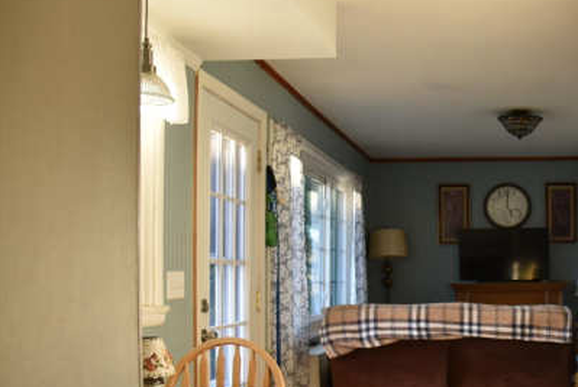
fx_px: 723
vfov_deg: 29.6
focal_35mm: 45
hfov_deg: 40.9
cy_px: 271
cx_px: 495
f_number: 4.5
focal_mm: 24
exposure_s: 1/80
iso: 800
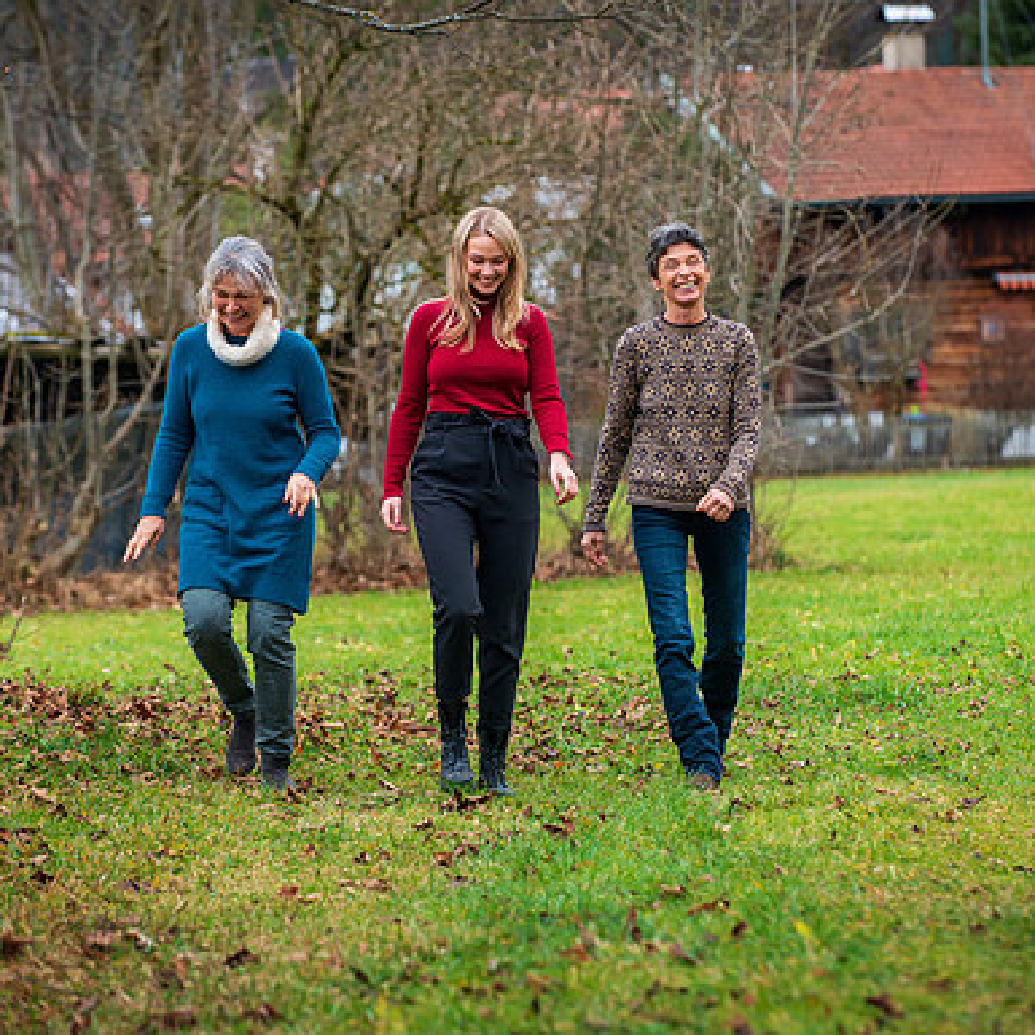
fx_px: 6935
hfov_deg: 8.5
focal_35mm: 205
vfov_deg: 8.5
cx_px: 516
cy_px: 518
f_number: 5
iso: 800
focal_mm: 160
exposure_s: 1/320
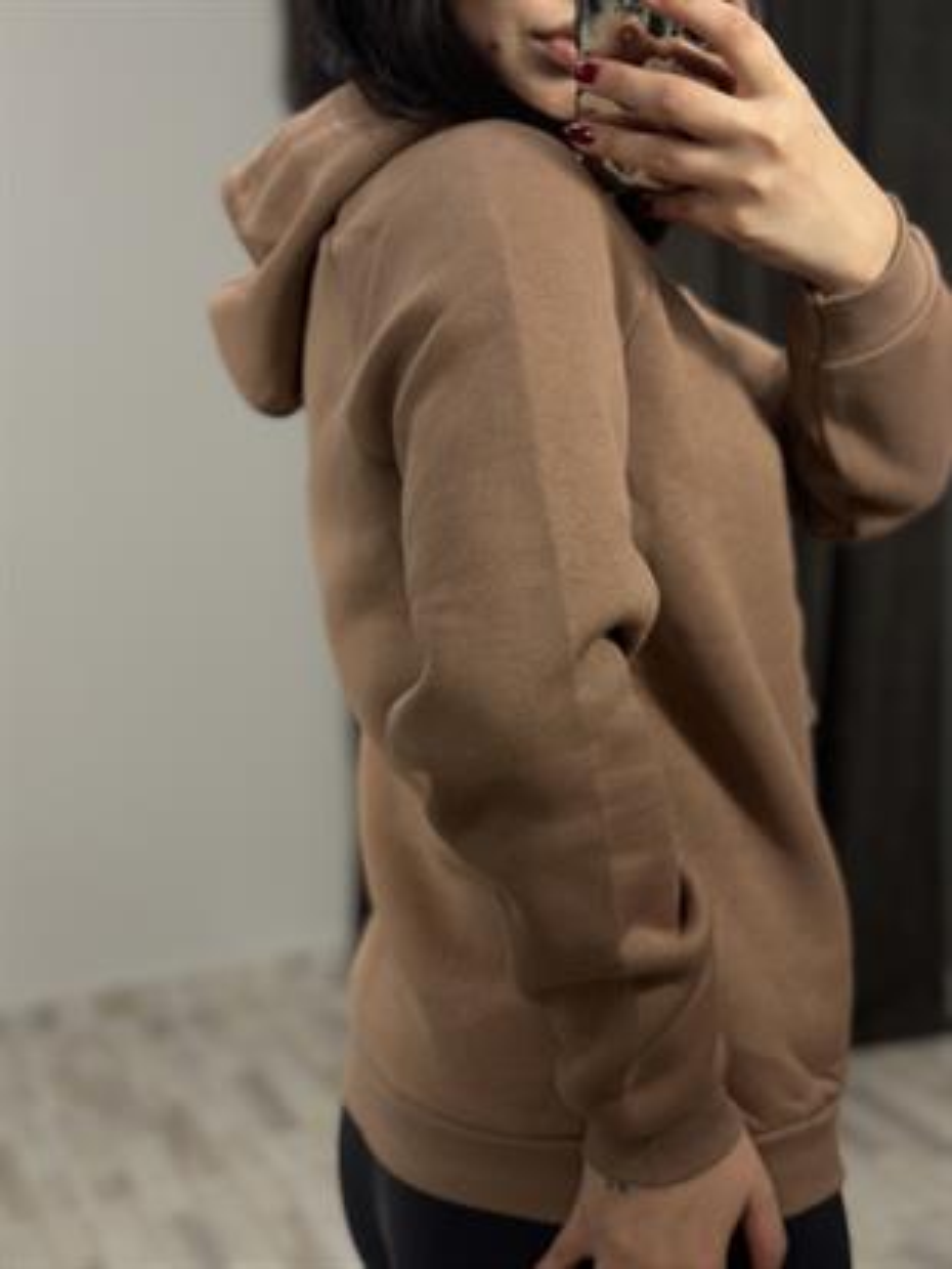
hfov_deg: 30.3
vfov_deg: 39.6
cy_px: 634
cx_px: 476
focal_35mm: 48
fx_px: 1759
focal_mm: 6.86
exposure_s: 1/100
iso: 160
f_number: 1.78
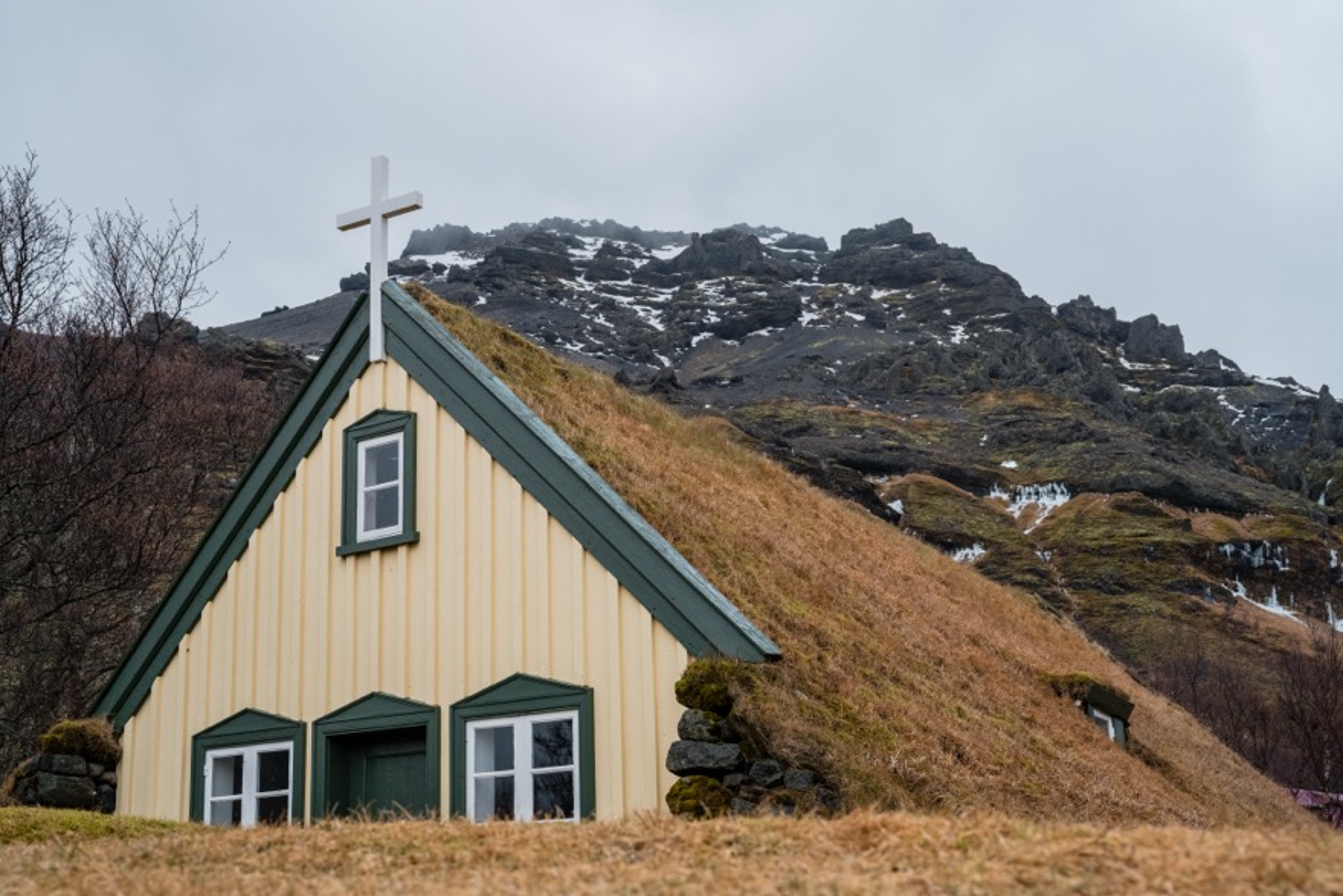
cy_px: 452
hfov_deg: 42.7
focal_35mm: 46
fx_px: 1716
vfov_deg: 29.3
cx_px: 678
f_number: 9
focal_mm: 45
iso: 1600
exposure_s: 1/125
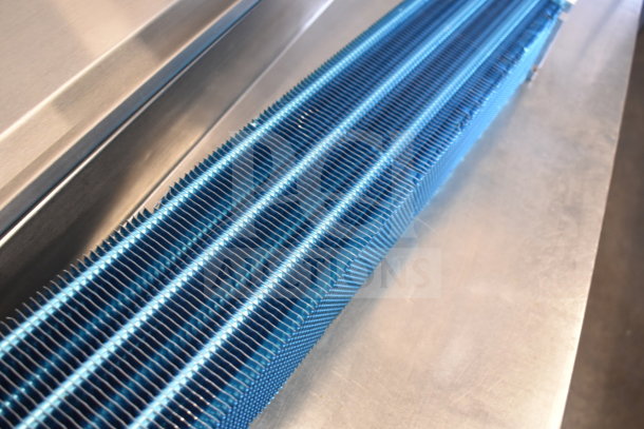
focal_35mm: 36
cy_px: 214
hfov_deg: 53.1
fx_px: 644
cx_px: 322
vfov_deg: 36.9
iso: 800
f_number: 3.8
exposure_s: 1/40
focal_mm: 24
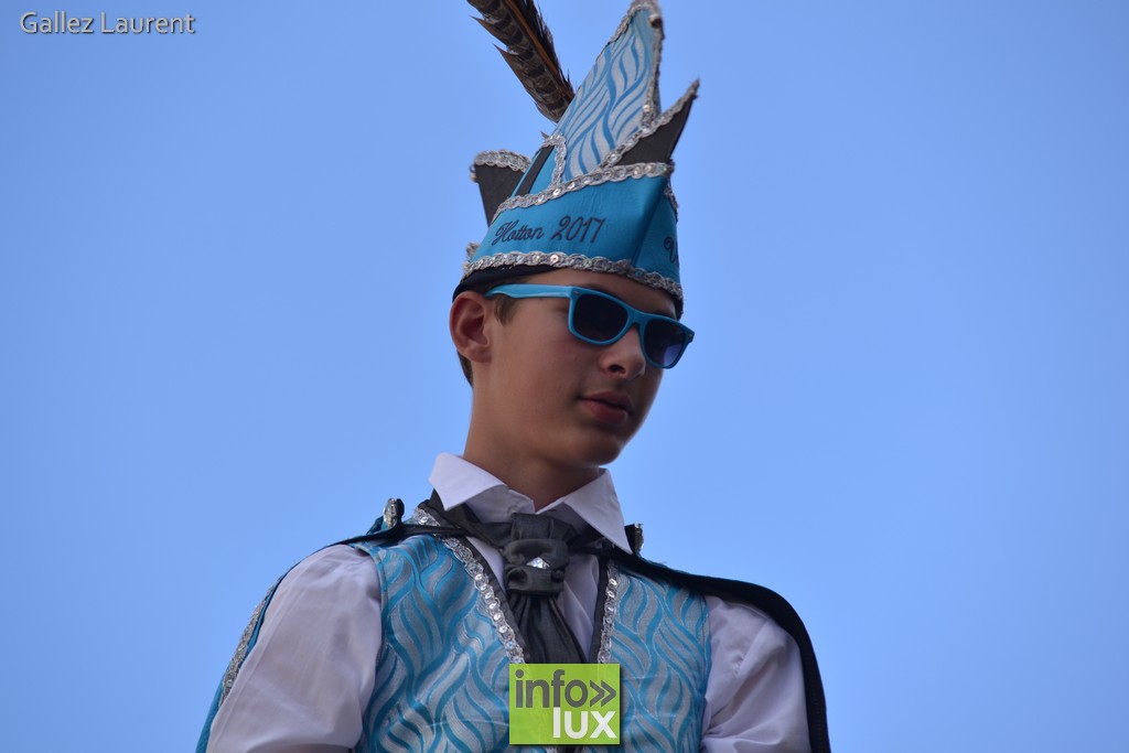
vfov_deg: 6.8
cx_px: 564
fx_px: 6351
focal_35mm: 202
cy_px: 376
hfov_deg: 10.2
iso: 100
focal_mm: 135
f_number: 5
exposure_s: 1/400
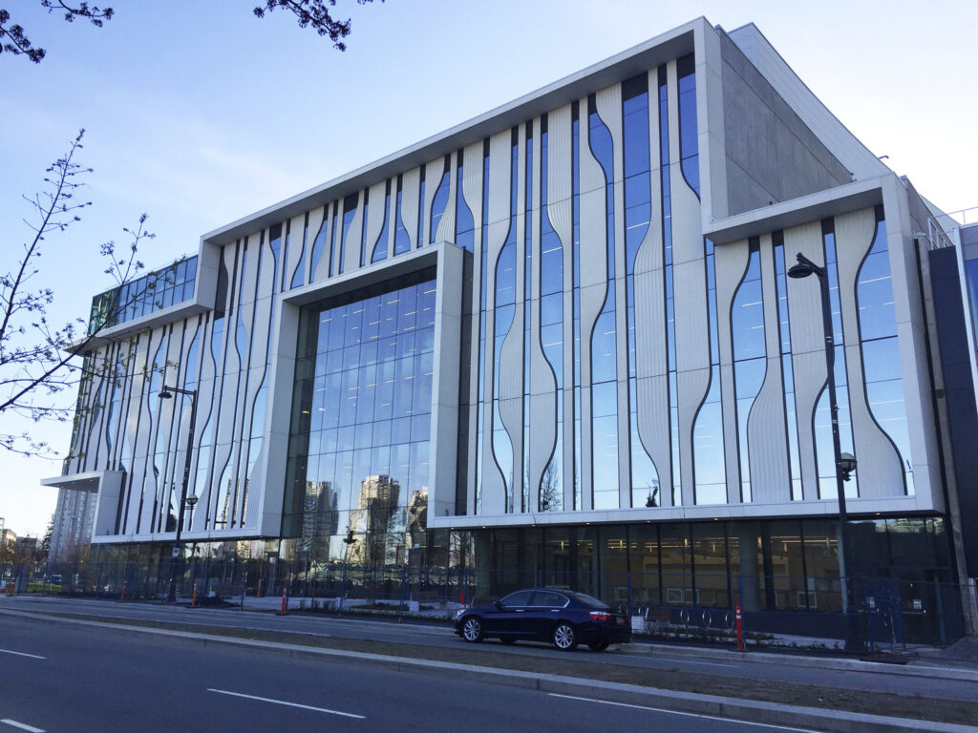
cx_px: 489
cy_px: 366
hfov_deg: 61.7
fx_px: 819
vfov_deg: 48.2
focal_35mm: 29
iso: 32
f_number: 2.2
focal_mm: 4.15
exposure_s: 1/807
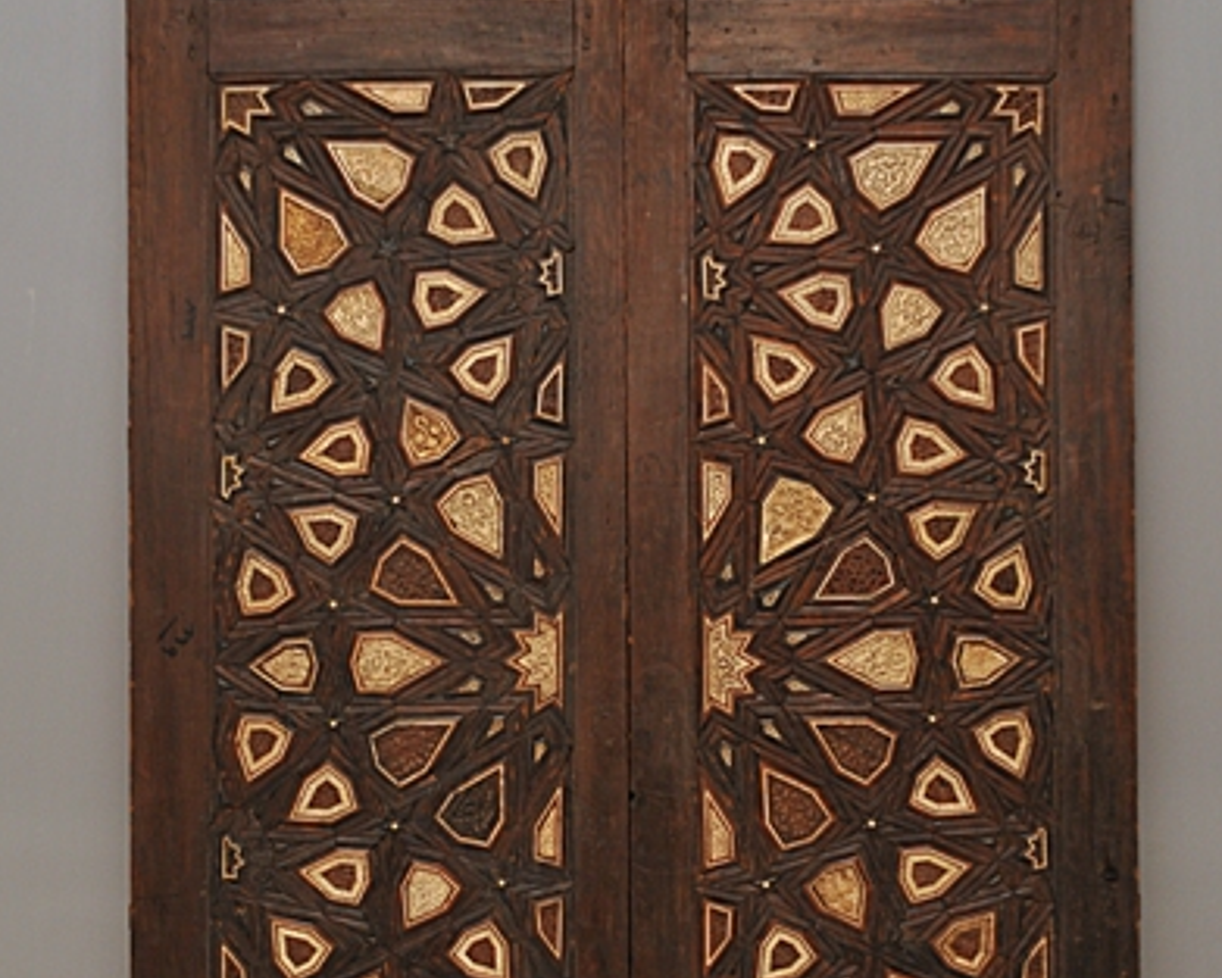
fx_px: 2496
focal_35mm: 69
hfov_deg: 27.5
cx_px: 620
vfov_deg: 22.1
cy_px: 656
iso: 400
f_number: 5
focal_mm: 32
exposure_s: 1/60
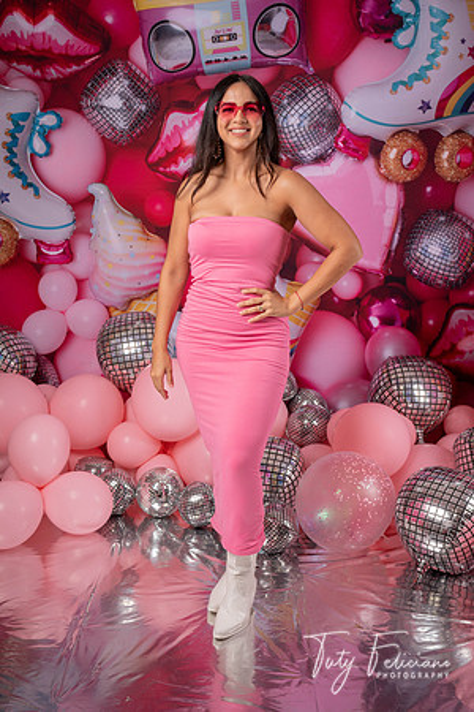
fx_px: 908
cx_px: 237
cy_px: 356
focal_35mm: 46
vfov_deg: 42.7
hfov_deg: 29.2
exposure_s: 1/80
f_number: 5.6
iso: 250
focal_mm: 46
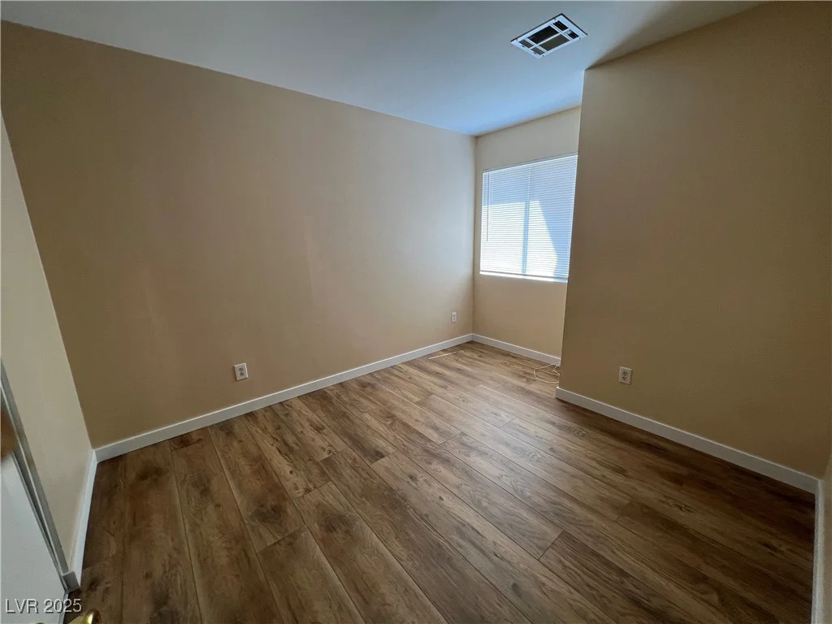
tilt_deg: -13.7
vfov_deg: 89.9
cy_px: 312
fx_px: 312
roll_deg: +1.1
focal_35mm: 13
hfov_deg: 106.2
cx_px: 416
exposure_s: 1/99
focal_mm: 1.57
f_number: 1.8
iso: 50
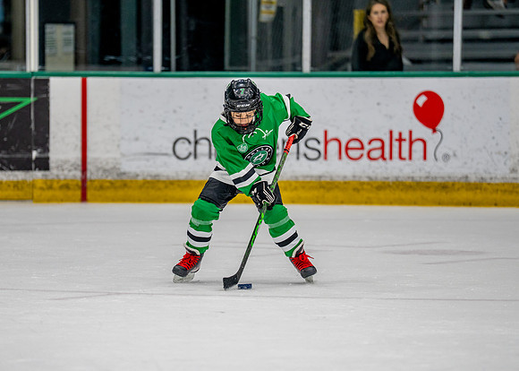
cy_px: 206
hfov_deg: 7.7
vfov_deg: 5.5
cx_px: 186
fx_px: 3868
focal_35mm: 262
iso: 1000
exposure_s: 1/1250
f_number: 2.8
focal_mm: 200
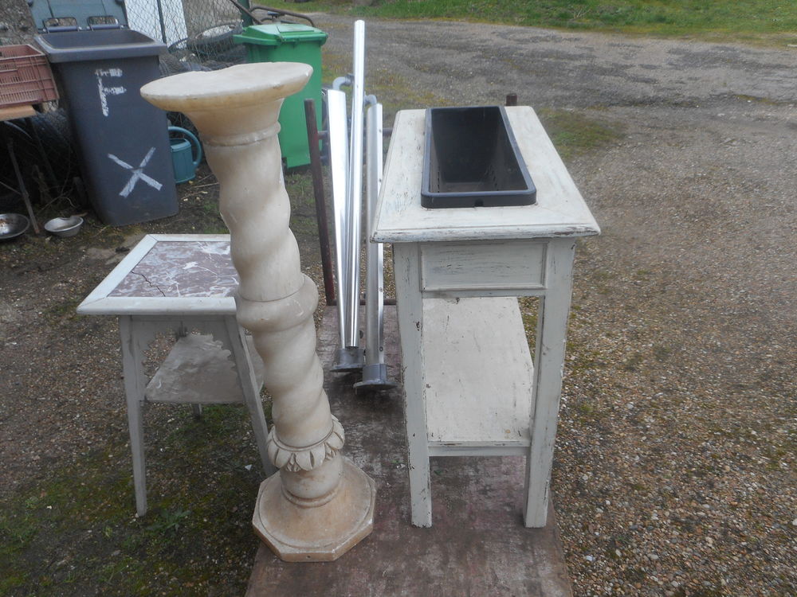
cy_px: 298
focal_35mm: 25
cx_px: 398
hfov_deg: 69.4
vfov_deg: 54.9
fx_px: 576
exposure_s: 1/30
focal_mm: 4.5
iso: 125
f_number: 3.7
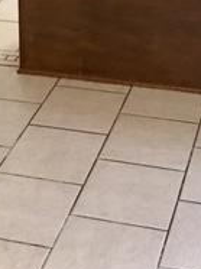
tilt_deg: -7.0
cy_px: -175
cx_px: 100
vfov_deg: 17.1
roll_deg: +1.9
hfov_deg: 14.8
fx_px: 776
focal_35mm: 100
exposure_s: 1/15
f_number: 2.2
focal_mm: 4.15
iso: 100
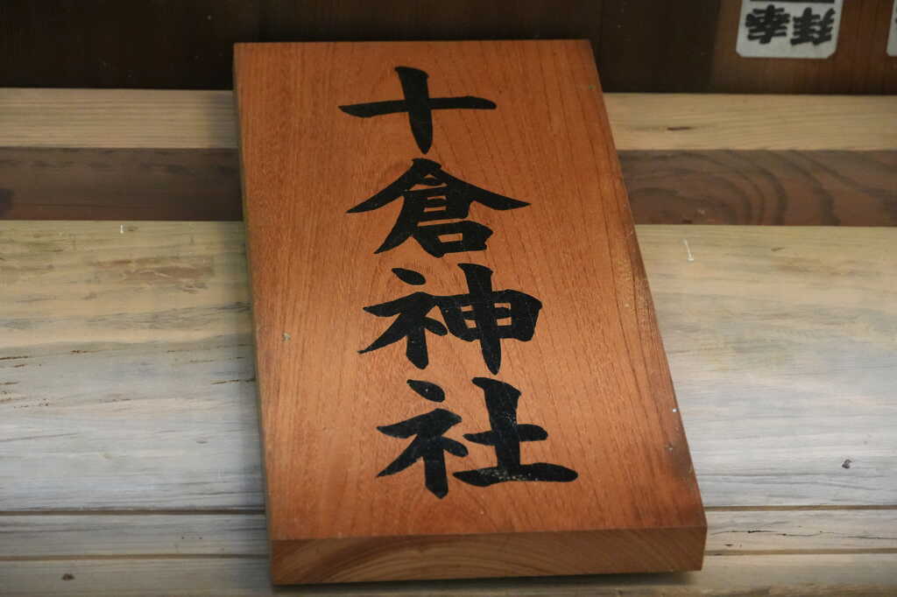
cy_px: 298
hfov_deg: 18.4
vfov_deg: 12.3
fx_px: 2765
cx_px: 448
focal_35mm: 111
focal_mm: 74
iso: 6400
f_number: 5.6
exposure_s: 1/125
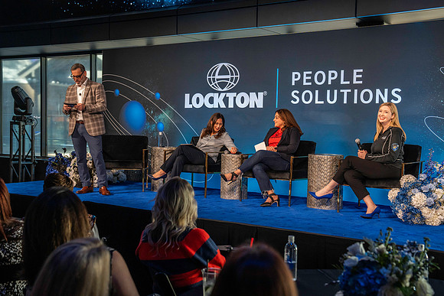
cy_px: 148
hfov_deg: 41.1
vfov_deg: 28.1
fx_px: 592
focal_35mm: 48
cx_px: 222
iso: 3200
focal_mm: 48
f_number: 4.5
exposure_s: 1/200
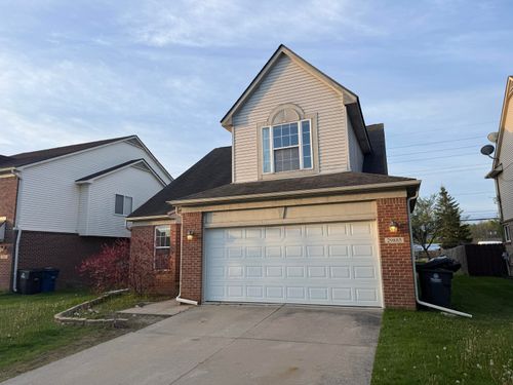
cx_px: 256
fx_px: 356
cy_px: 192
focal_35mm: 24
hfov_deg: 71.6
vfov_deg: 56.8
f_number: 1.78
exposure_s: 1/955
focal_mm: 6.76
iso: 80
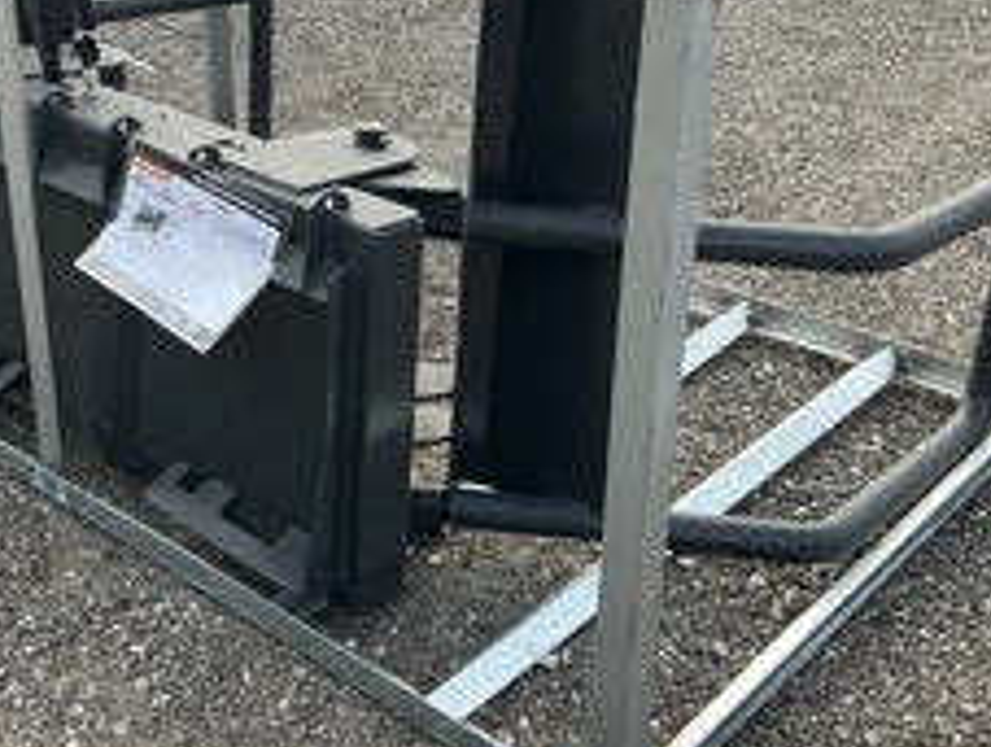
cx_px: 397
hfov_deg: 37.3
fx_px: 1462
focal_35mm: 51
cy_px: 280
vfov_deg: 28.5
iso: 20
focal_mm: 3
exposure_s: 1/122
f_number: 1.8
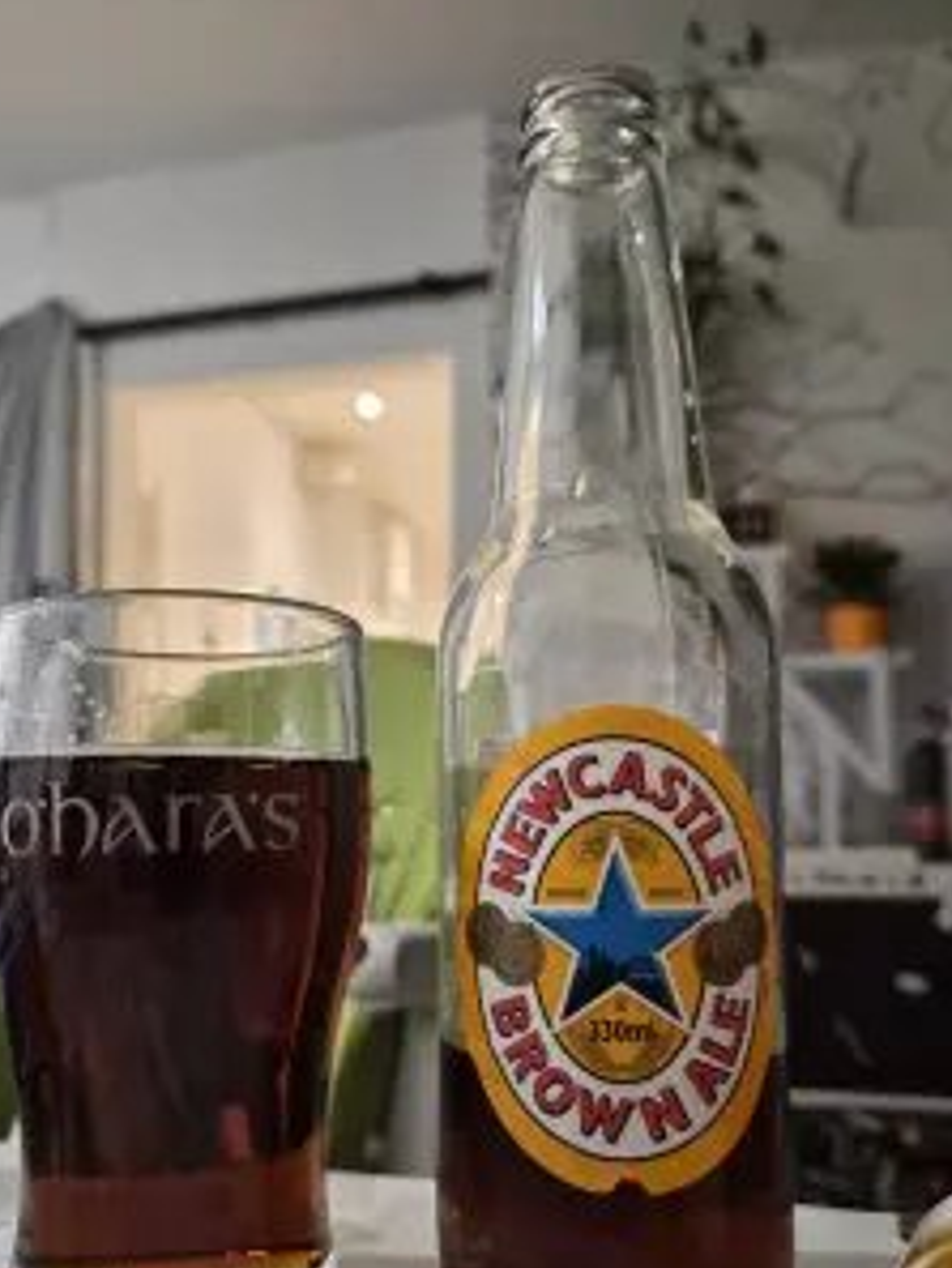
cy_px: 739
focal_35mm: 31
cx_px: 367
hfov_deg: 45.2
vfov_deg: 58.0
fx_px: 1136
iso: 1600
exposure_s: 1/100
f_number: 1.8
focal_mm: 5.4
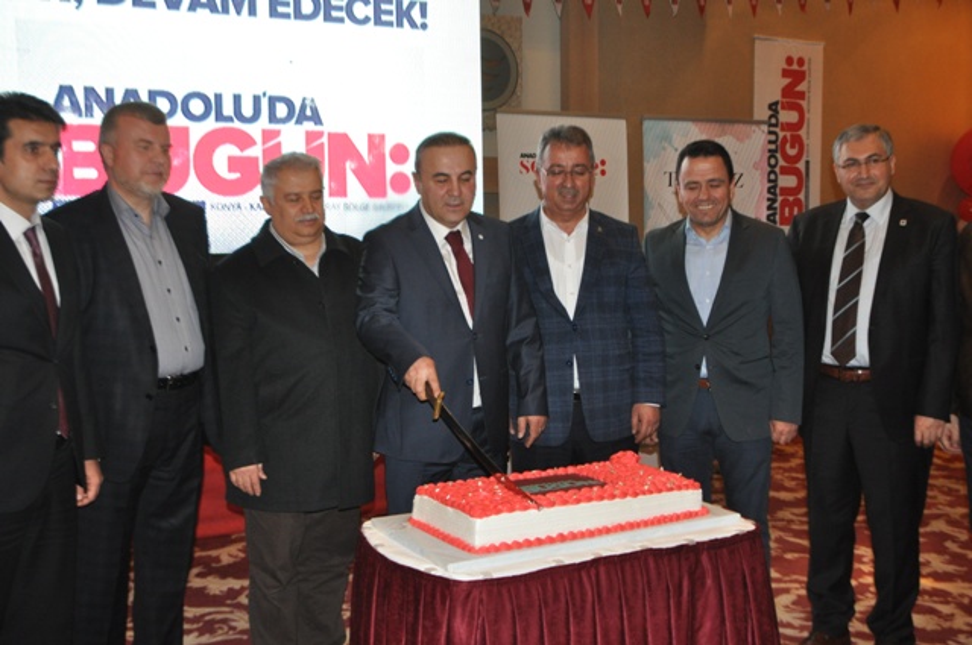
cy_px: 322
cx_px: 486
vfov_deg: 30.8
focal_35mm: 44
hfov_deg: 45.0
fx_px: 1173
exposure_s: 1/60
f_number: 3.8
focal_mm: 29
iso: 800
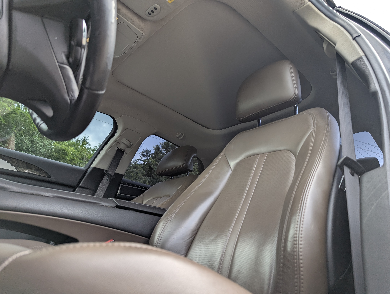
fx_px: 271
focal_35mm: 24
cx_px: 195
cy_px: 147
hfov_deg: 71.5
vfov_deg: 56.9
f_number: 1.68
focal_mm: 6.9
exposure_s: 1/141
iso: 21
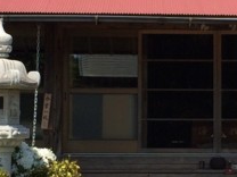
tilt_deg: -0.3
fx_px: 979
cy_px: 70
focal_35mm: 143
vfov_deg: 10.4
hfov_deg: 13.7
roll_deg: -0.2
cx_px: 183
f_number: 2.2
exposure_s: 1/2053
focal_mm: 4.15
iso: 32
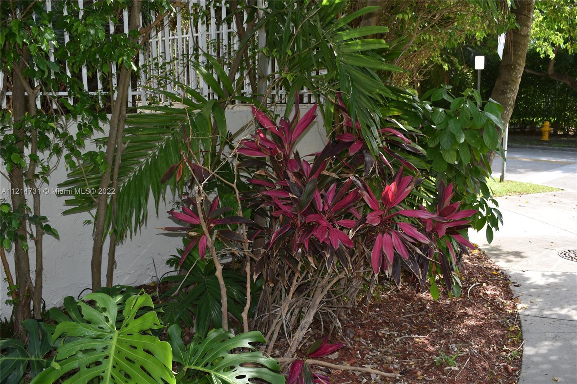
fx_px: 601
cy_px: 192
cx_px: 288
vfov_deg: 35.5
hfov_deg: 51.3
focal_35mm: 38
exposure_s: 1/125
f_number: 5.6
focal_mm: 25
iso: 125
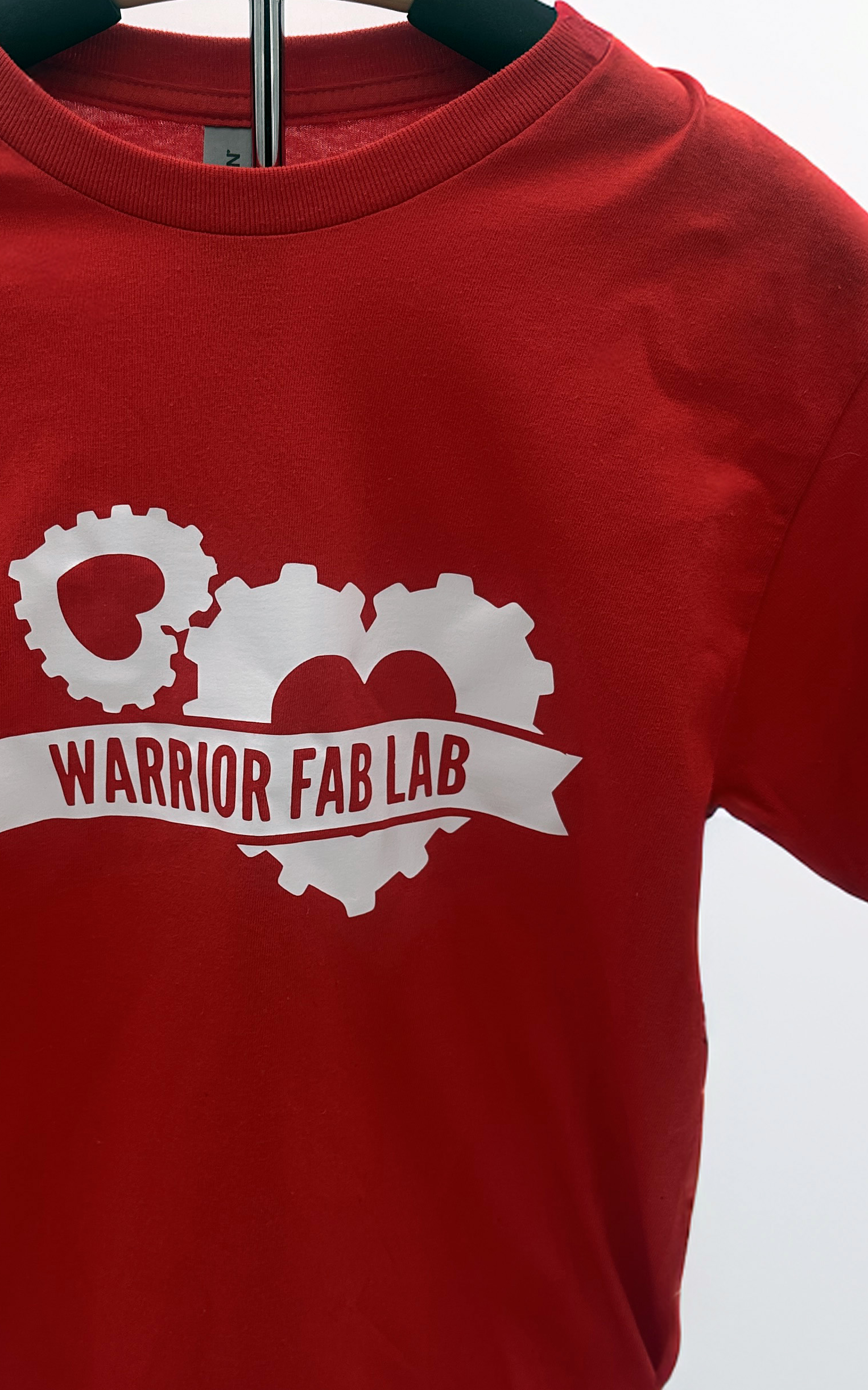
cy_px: 796
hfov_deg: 30.3
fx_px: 1590
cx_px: 288
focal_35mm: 42
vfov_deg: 47.1
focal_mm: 6.86
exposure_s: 1/850
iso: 80
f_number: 1.78
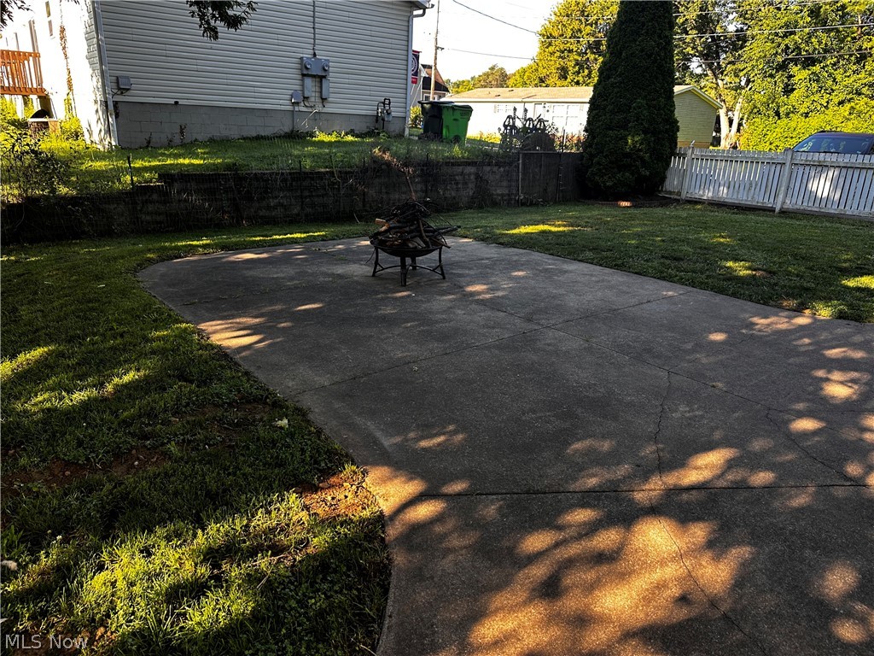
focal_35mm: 24
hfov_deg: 71.6
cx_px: 437
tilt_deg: -17.3
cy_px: 328
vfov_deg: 56.8
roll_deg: -2.7
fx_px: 606
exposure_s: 1/278
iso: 80
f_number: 1.78
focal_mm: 6.86
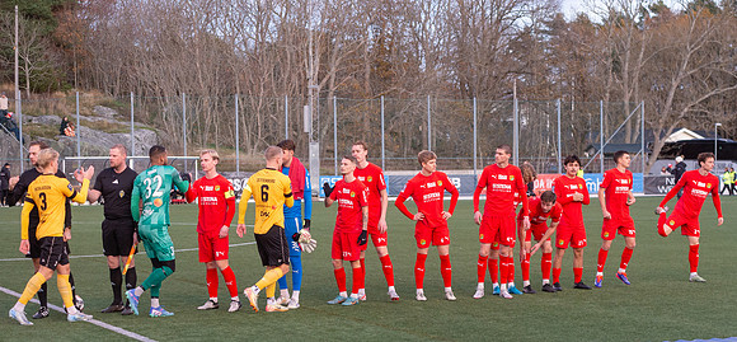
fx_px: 1607
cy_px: 275
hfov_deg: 25.8
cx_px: 413
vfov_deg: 12.1
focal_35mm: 86
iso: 2500
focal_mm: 70
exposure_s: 1/640
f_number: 5
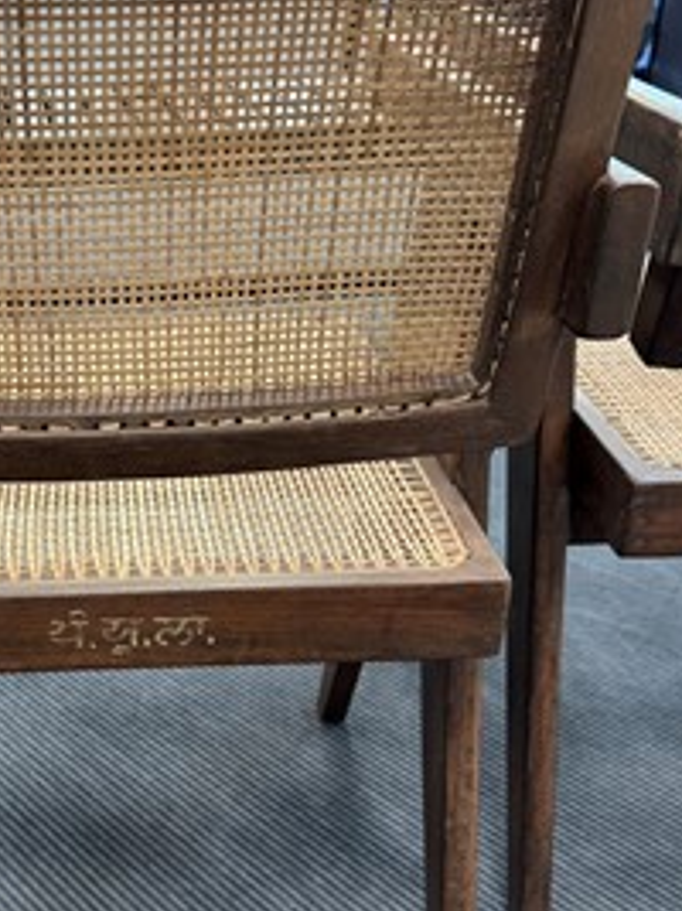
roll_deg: +0.1
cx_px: 114
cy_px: 573
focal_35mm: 45
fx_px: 1183
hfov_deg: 31.2
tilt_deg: -29.9
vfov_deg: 41.8
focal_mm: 6.76
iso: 320
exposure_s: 1/60
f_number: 1.78
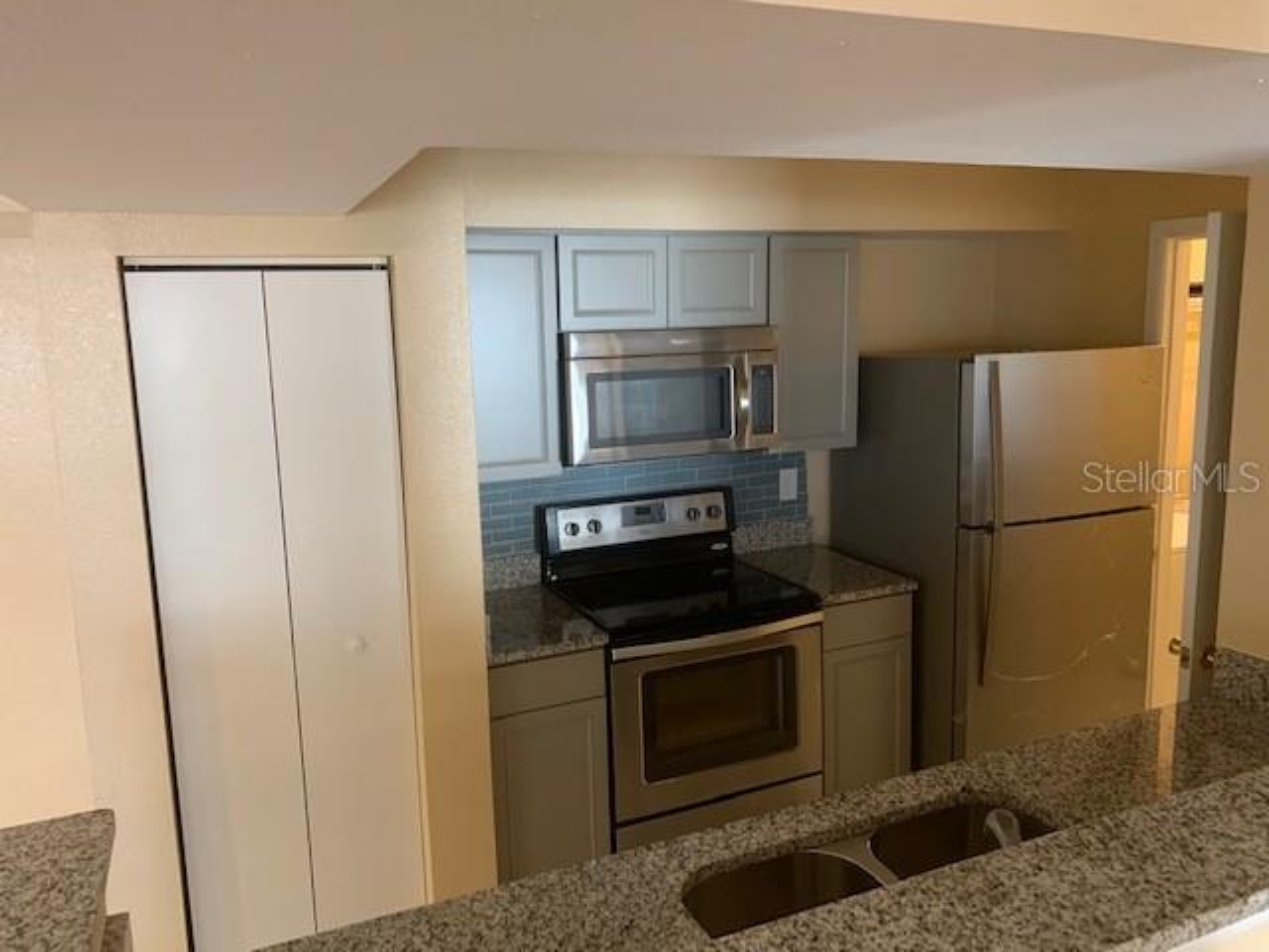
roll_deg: +2.5
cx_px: 634
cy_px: 476
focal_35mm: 26
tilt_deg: -9.2
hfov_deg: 67.3
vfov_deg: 53.1
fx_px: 953
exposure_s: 1/60
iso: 400
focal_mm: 4.25
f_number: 1.8
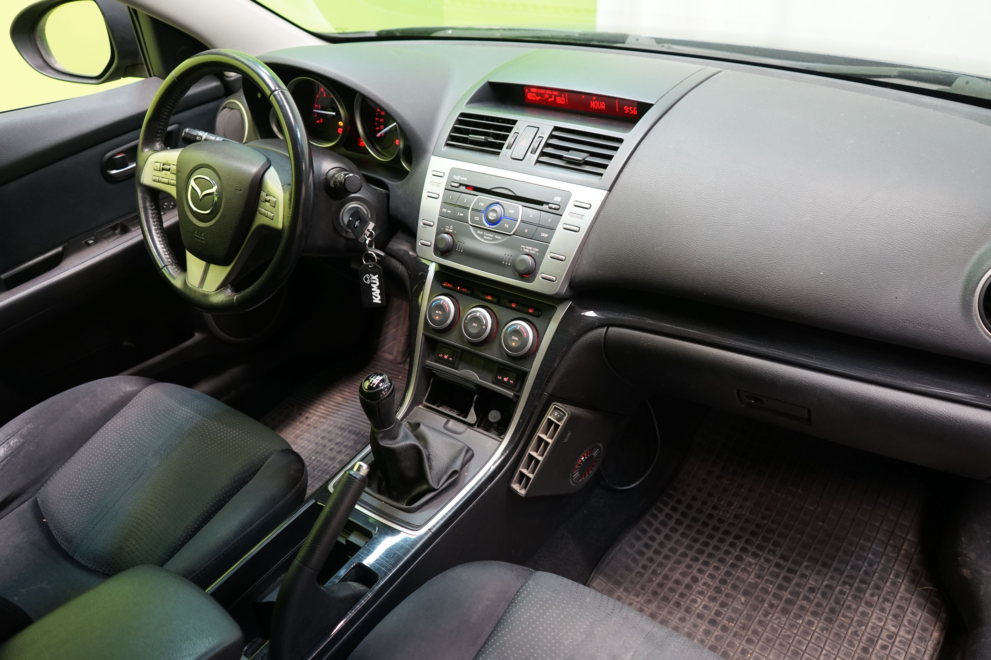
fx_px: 771
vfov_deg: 46.4
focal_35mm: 28
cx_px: 496
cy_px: 330
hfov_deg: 65.5
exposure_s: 1/30
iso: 1000
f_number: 3.5
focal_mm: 28
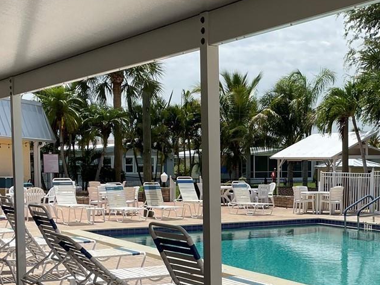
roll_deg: +0.5
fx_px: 725
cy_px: 237
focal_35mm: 66
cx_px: 258
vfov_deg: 21.9
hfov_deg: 29.1
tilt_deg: -3.8
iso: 32
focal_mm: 4.2
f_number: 1.6
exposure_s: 1/5291
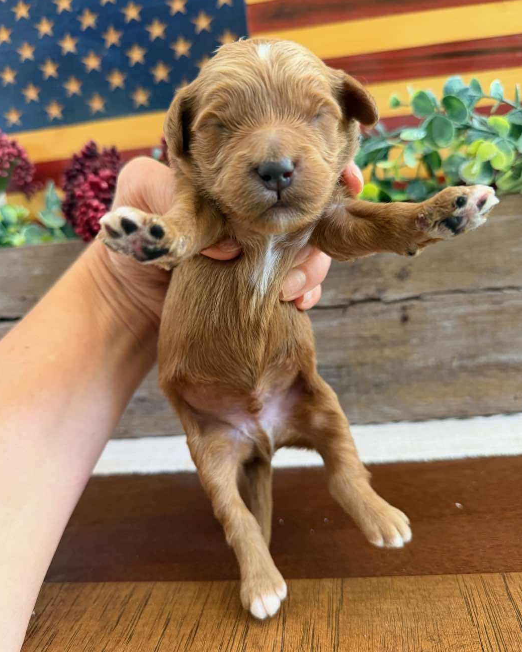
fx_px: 502
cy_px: 323
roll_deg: +6.8
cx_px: 258
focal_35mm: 26
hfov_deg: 54.9
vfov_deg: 66.0
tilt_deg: -12.4
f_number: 1.78
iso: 400
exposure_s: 1/60
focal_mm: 6.76
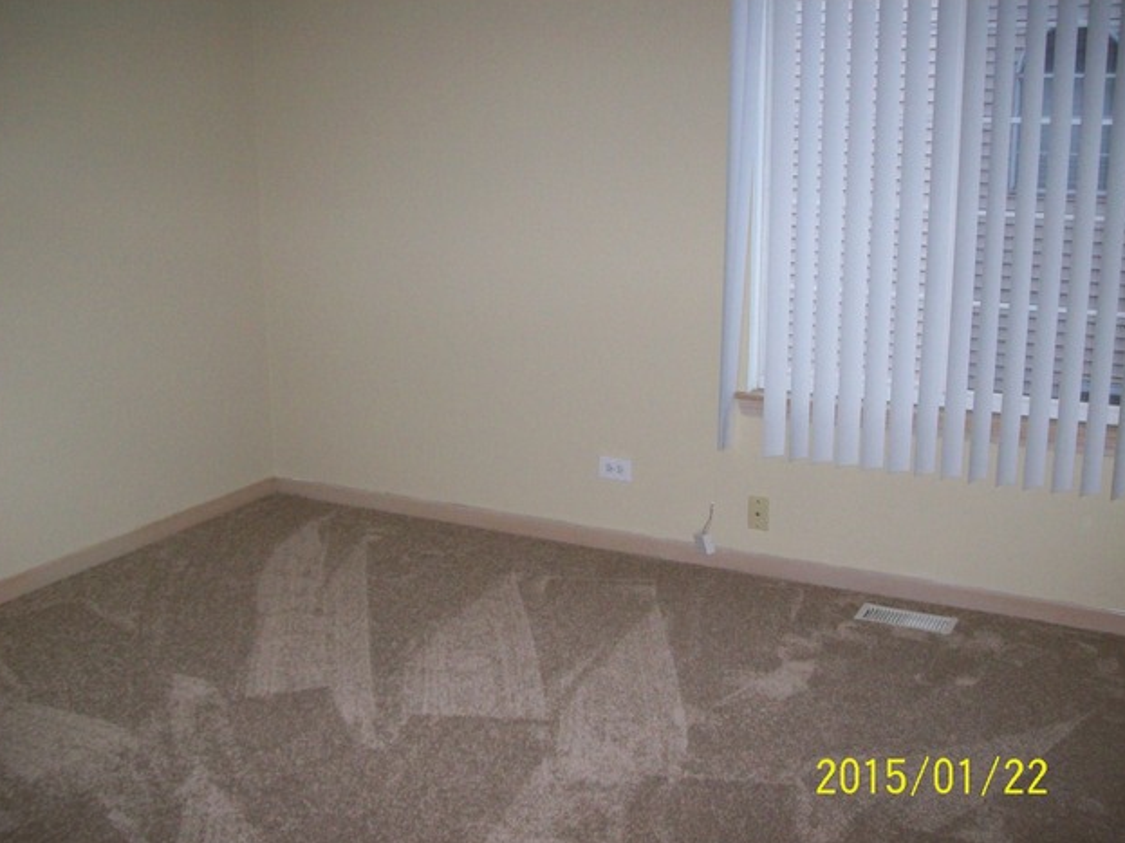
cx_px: 553
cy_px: 428
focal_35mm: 37
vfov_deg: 38.7
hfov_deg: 50.1
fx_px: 1202
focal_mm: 6
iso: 200
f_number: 2.7
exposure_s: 1/64
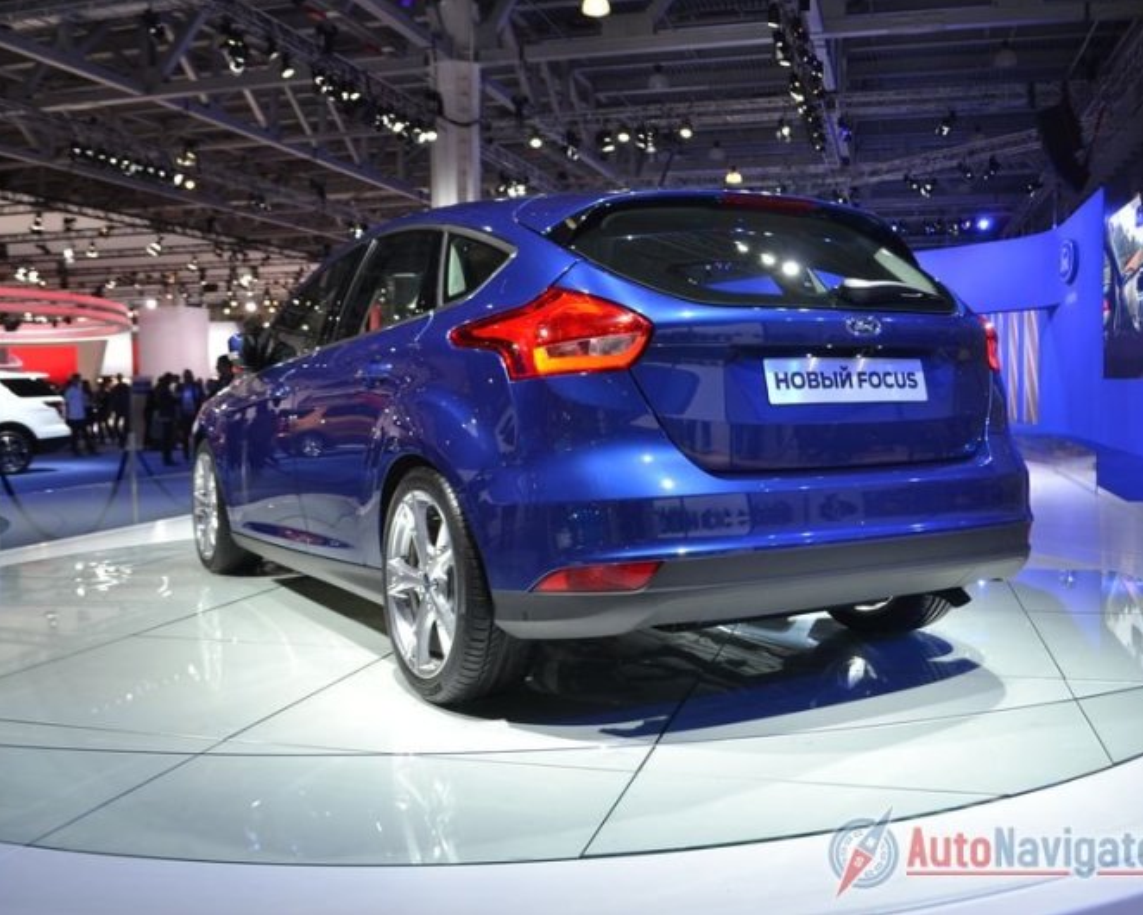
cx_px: 575
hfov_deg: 52.8
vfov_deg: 43.4
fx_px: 1151
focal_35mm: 34
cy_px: 457
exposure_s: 1/100
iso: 400
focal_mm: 20
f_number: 5
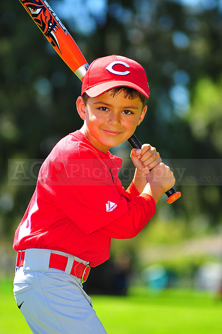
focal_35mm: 180
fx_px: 1667
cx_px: 111
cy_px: 167
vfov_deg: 11.4
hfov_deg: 7.6
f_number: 4.5
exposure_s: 1/500
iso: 200
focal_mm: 180
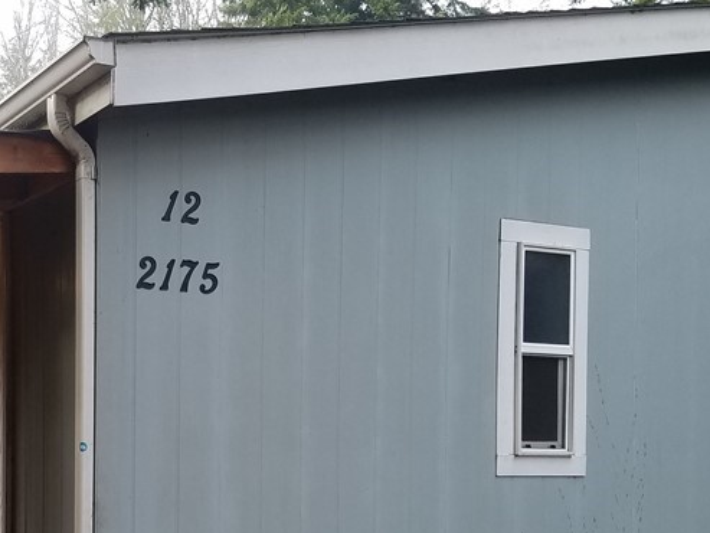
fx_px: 1108
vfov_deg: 26.3
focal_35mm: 54
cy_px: 460
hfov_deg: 34.9
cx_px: 196
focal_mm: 4.2
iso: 50
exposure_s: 1/152
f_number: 1.7
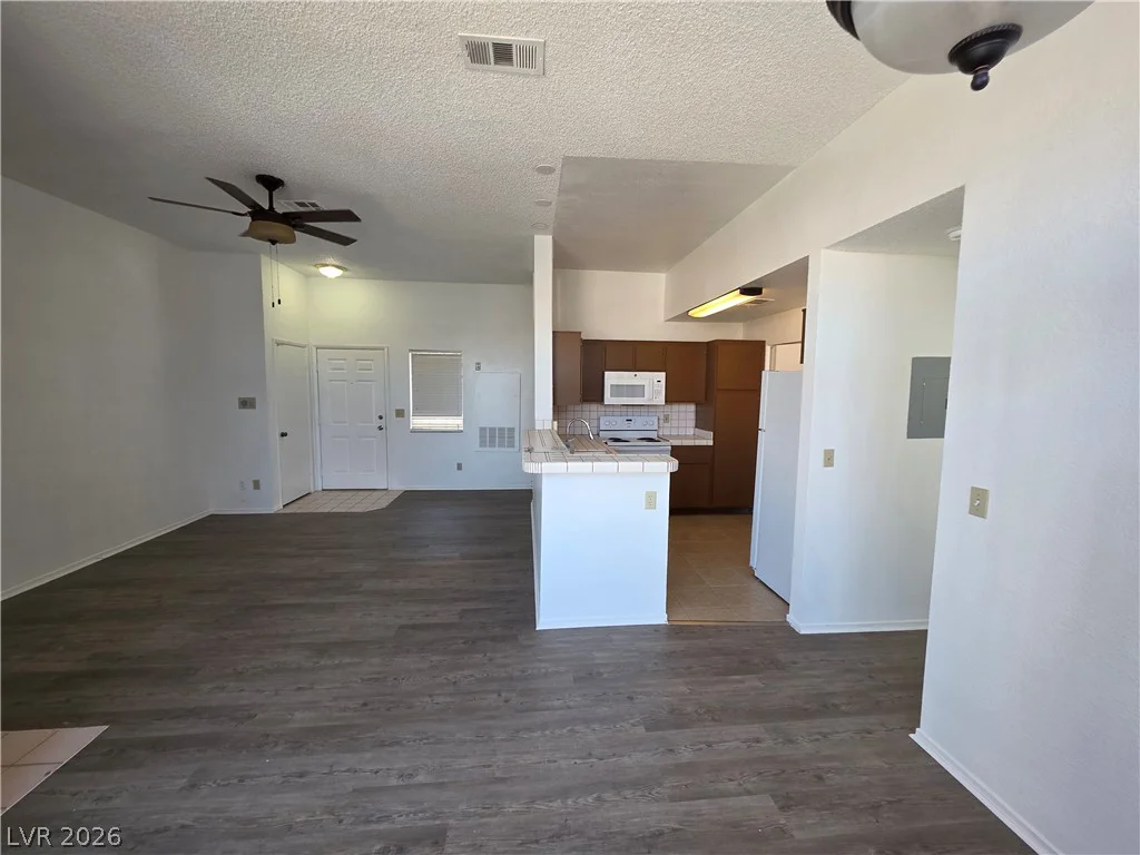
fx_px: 428
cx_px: 570
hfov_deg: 106.2
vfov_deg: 89.9
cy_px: 428
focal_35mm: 13
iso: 100
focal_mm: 2.2
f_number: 1.9
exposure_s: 1/120
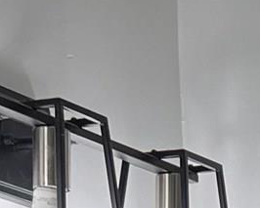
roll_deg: +0.6
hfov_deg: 8.6
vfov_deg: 5.6
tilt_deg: -11.4
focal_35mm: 220
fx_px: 1694
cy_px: 965
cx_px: 343
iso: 40
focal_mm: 5.7
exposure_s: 1/120
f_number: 1.5
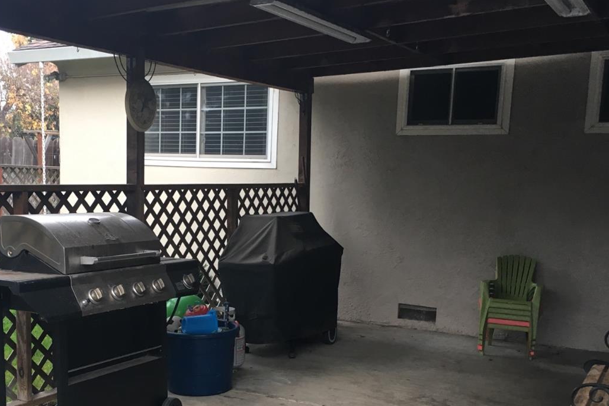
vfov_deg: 30.2
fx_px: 744
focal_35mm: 44
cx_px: 219
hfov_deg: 44.1
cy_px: 284
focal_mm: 4.15
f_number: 2.2
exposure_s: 1/30
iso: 32
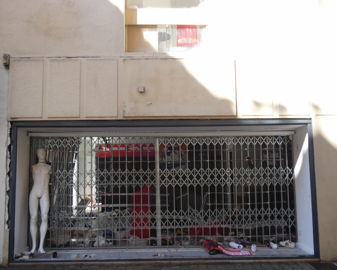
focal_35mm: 33
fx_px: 329
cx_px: 159
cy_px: 134
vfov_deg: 44.6
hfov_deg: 54.2
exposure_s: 1/100
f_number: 3.3
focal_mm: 5.5
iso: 80
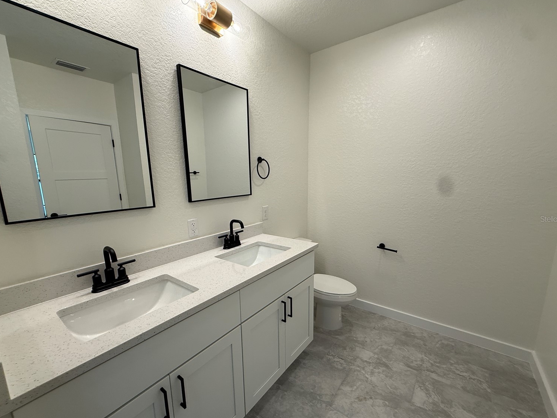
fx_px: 241
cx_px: 277
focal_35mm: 15
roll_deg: +0.3
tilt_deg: -10.8
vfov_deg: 81.7
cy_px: 219
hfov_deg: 98.2
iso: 125
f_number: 2.2
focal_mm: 2.22
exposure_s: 1/120
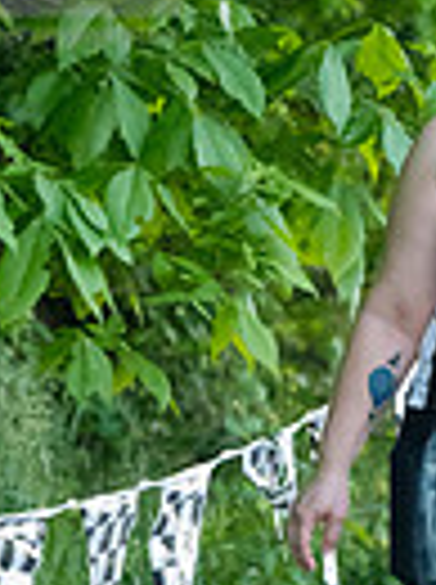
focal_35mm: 824
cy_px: 400
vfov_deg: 2.4
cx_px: 569
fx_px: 13884
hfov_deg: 1.8
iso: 3200
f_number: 5.6
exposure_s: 1/1250
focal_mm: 165
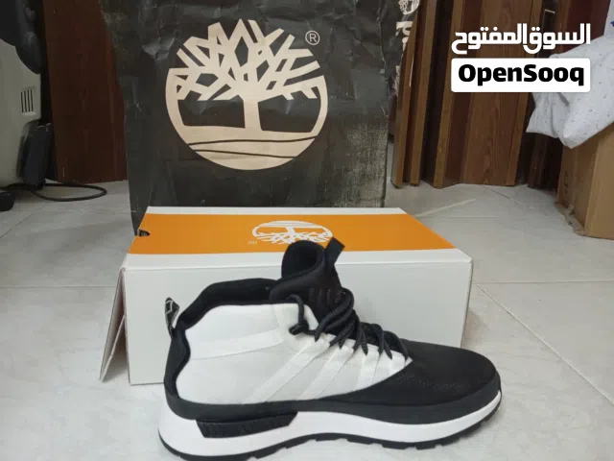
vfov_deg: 49.7
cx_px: 307
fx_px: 497
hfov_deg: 63.4
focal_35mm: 28
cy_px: 230
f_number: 1.8
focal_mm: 4.22
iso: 2550
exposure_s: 1/25
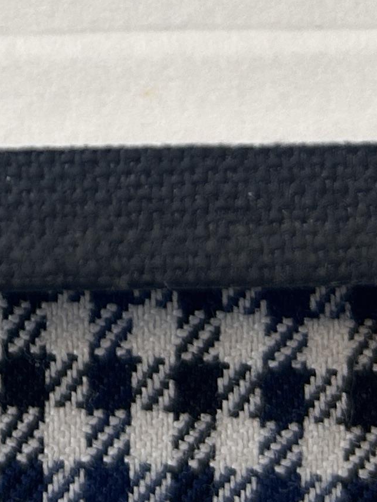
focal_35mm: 123
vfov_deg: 15.2
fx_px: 1786
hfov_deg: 11.5
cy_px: -181
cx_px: -214
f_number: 1.5
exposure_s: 1/271
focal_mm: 5.7
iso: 40
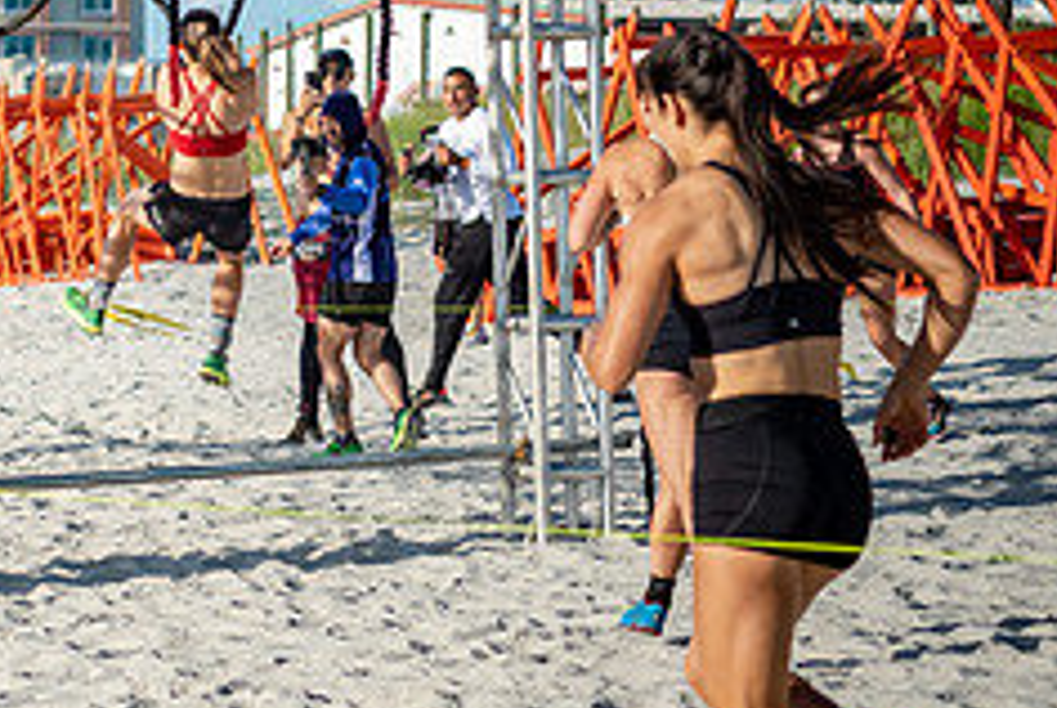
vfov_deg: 8.0
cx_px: -215
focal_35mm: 172
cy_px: -2
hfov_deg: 11.7
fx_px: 5056
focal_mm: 70
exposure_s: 1/3200
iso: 500
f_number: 2.8
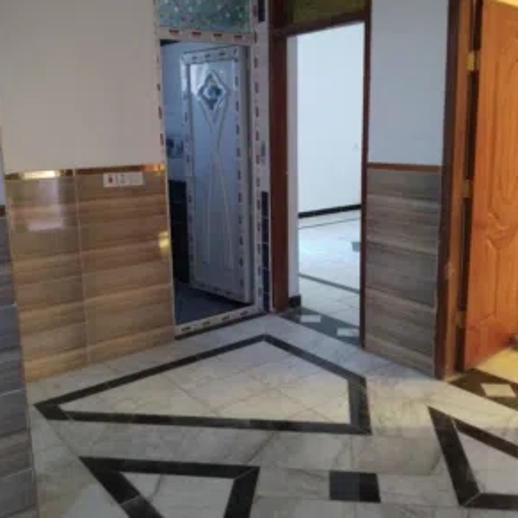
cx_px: 256
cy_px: 233
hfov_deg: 48.4
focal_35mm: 34
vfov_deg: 48.4
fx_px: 576
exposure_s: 1/30
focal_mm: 2.96
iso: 566
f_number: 2
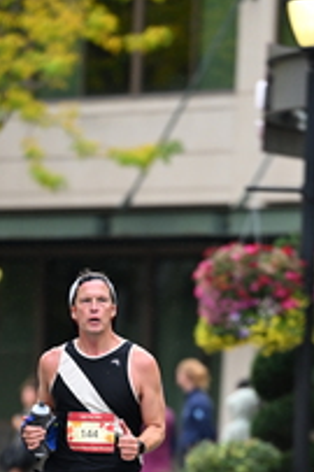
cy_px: 465
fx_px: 7103
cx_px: 159
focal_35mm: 542
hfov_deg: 2.5
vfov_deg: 3.8
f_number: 2.8
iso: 1000
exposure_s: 1/1600
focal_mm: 200
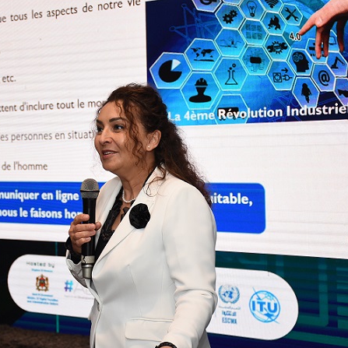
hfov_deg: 20.0
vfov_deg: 20.0
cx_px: 151
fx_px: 985
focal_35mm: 87
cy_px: 174
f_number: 5
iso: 800
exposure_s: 1/200
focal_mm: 45
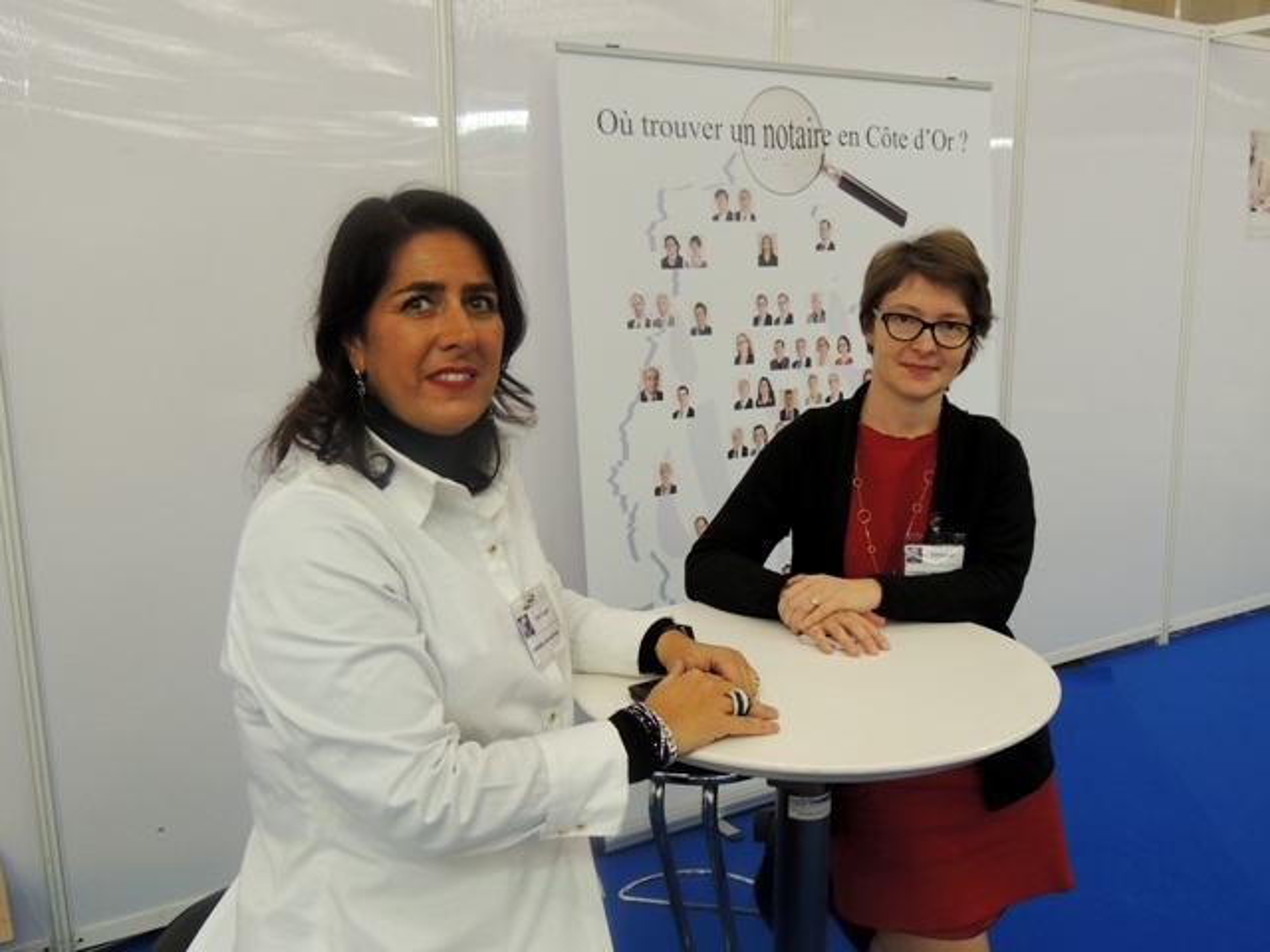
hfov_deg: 60.0
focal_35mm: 30
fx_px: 1101
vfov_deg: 46.8
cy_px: 476
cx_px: 635
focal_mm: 5.3
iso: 250
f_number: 3.1
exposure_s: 1/30
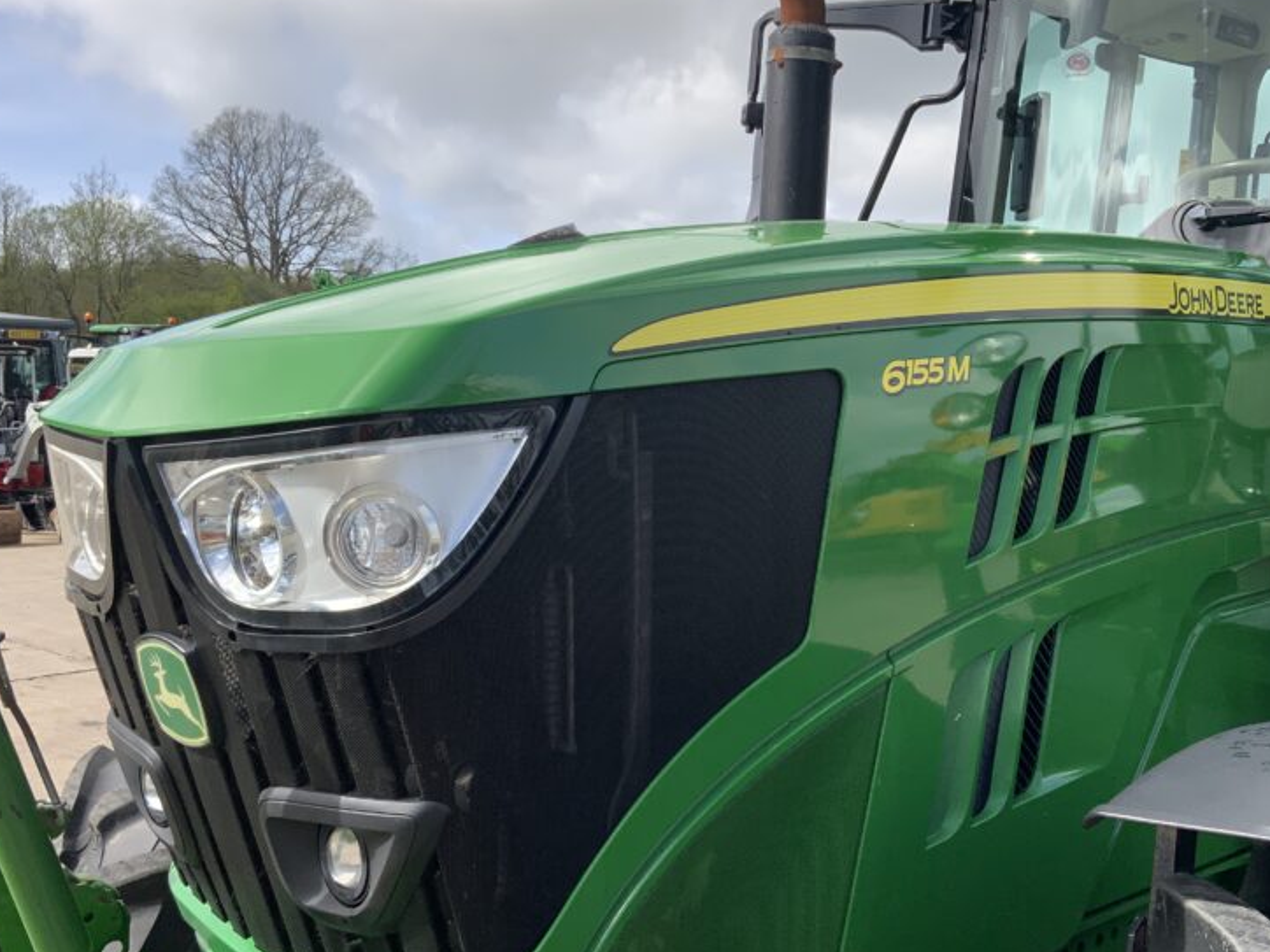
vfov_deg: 35.1
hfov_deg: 45.7
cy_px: 538
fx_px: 1504
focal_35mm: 41
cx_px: 703
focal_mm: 3
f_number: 1.8
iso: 16
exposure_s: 1/1076
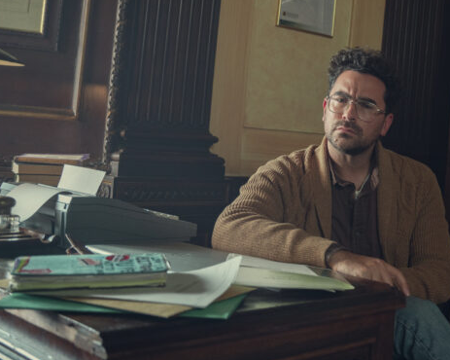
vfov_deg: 28.0
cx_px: 485
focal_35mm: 54
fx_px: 719
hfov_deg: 31.2
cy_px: 134
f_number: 3.2
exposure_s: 1/100
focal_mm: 26
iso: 1000
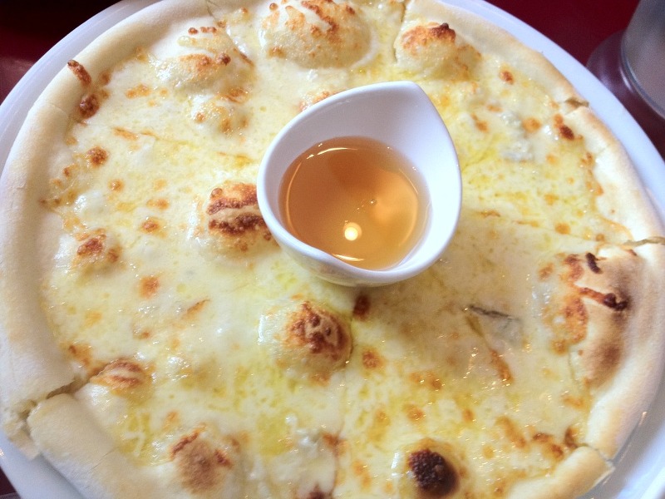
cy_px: 250
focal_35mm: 35
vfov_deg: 40.7
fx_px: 672
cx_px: 332
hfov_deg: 52.6
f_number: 2.4
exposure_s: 1/20
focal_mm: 4.28
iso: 125
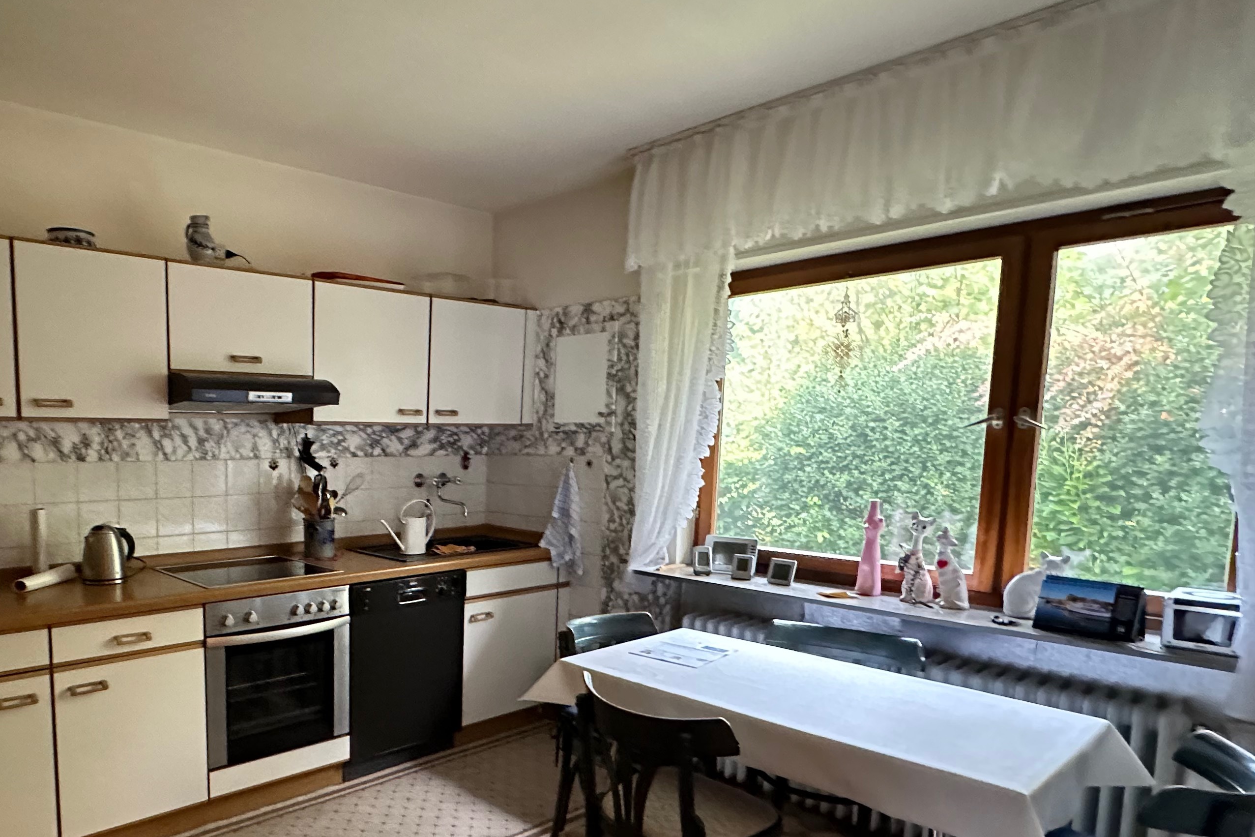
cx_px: 374
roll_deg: -1.0
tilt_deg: -4.8
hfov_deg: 72.7
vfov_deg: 54.4
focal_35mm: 23
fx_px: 802
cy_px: 527
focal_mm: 2.22
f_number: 2.2
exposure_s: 1/50
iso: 800
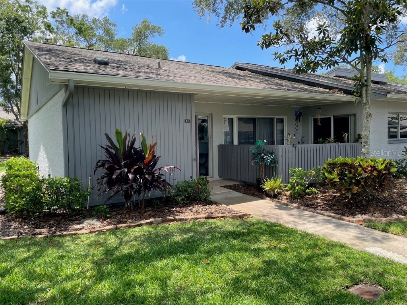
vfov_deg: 53.1
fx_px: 306
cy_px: 152
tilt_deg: -3.6
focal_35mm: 26
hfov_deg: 67.3
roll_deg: +1.9
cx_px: 204
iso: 32
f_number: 1.6
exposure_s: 1/1043
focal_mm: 4.2
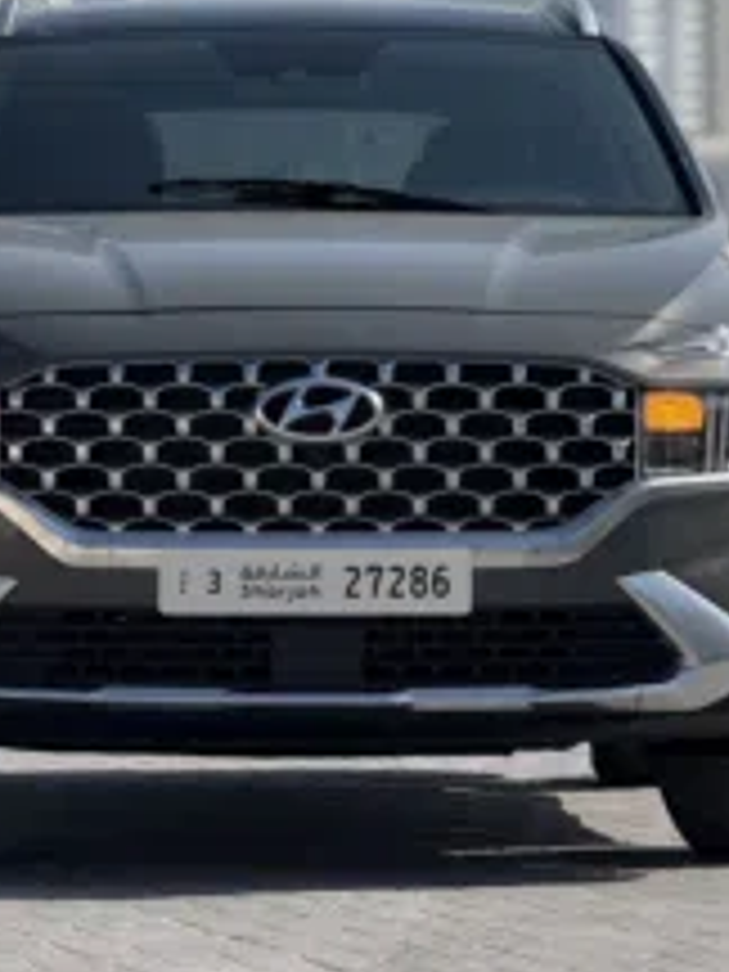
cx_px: 315
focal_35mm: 222
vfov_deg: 8.9
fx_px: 6234
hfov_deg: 6.7
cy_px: 144
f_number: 2.8
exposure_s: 1/1773
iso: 50
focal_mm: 15.66
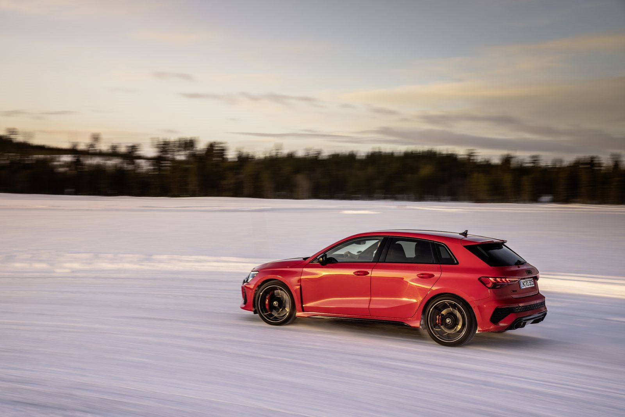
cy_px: 208
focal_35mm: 46
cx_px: 312
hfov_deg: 42.7
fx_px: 799
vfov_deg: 29.2
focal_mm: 46
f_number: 6.3
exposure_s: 1/15
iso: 100
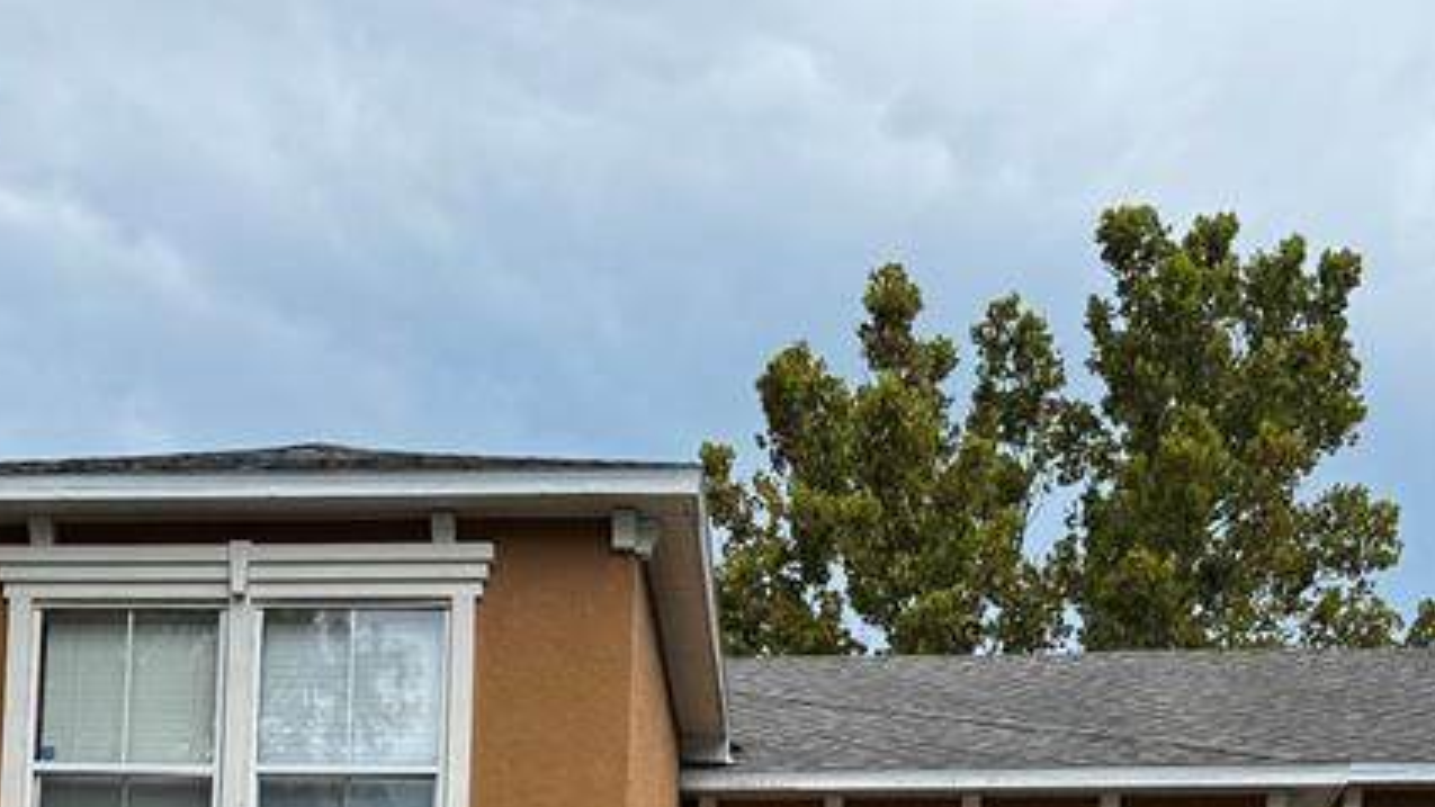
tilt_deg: +5.9
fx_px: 2397
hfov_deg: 33.2
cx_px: 540
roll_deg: -2.4
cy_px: 1185
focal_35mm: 63
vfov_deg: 17.3
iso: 80
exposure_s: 1/1311
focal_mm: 6.76
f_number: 1.78
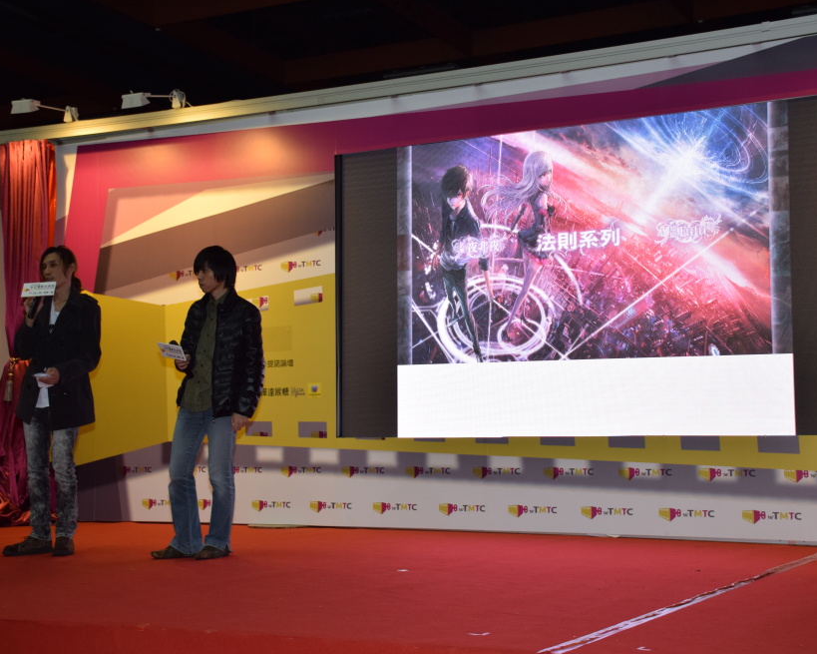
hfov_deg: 34.2
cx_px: 403
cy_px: 324
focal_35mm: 55
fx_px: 1330
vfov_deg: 27.6
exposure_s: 1/80
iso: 400
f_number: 5.6
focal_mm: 32
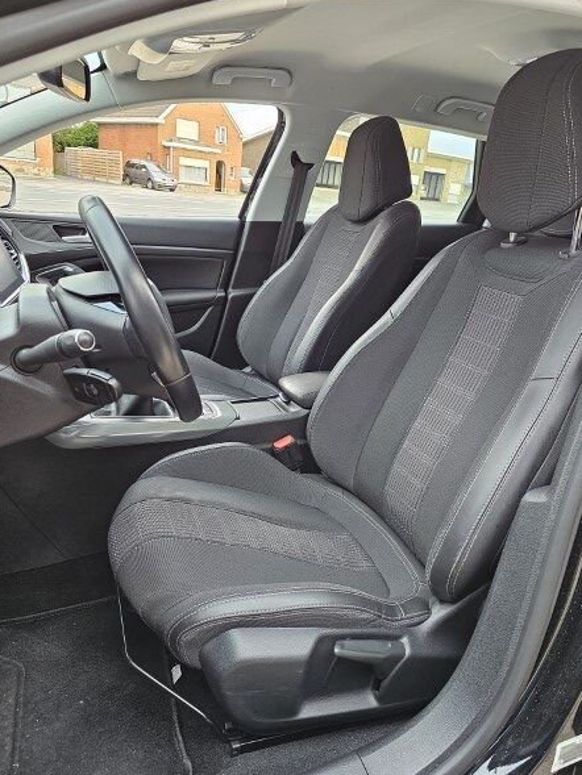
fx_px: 560
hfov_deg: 54.9
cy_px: 396
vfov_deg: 69.4
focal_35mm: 25
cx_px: 307
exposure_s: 1/142
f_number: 1.7
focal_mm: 6.3
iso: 250
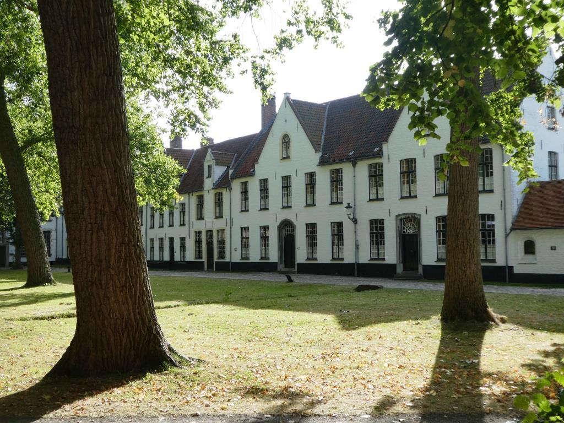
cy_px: 212
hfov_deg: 46.8
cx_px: 282
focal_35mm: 40
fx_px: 652
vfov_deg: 36.0
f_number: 3.8
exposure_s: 1/250
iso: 80
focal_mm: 7.2
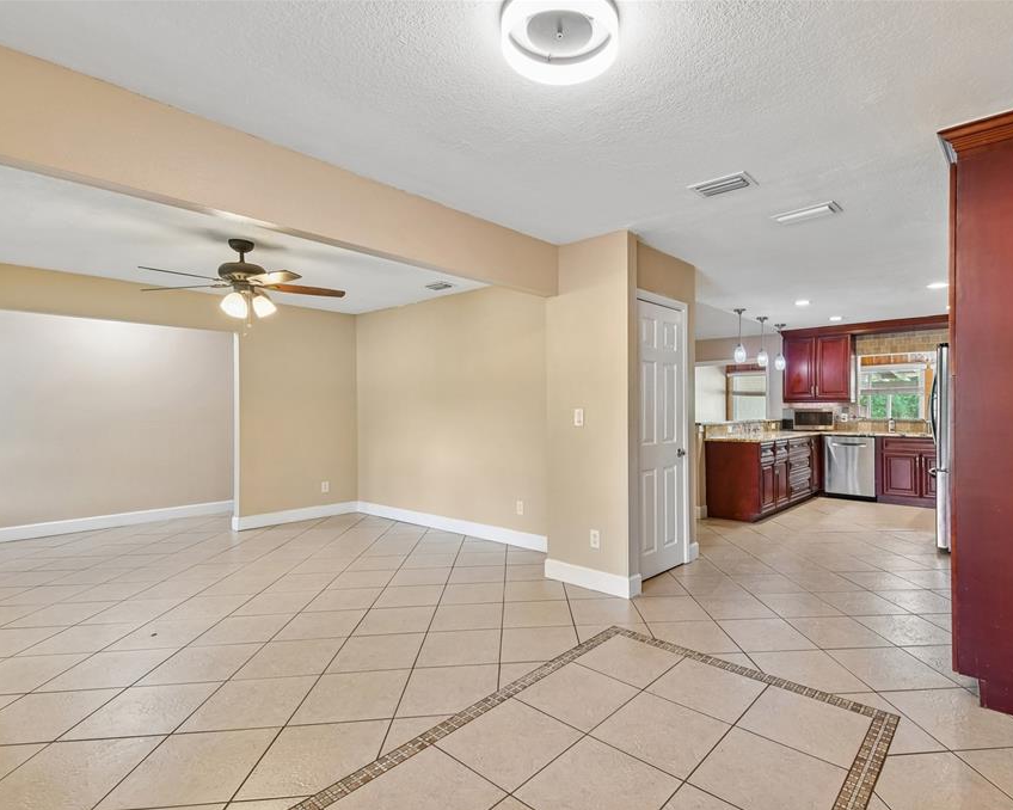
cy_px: 406
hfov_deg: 89.2
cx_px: 570
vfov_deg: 77.0
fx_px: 510
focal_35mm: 17
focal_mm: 10
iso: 100
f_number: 8
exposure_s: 1/2.5
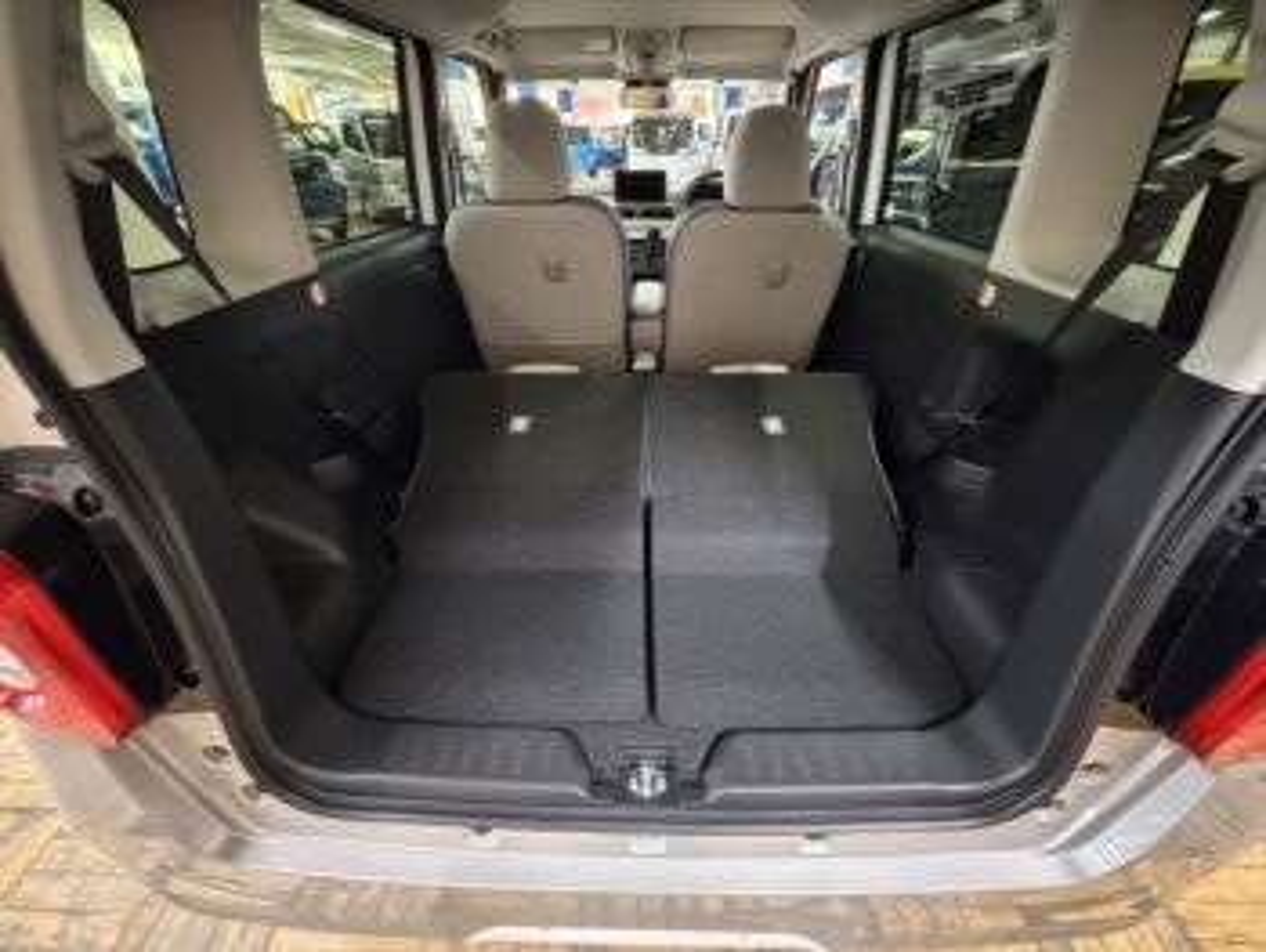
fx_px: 512
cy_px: 476
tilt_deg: -33.9
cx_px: 633
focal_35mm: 14
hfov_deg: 102.0
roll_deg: +0.9
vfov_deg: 85.7
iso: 1600
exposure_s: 1/33
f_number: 2.2
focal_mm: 2.22
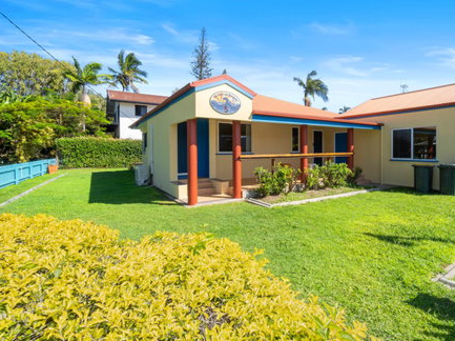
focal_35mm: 18
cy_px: 157
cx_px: 263
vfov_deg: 71.4
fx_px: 236
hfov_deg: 87.1
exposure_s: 1/100
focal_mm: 10
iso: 100
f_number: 14
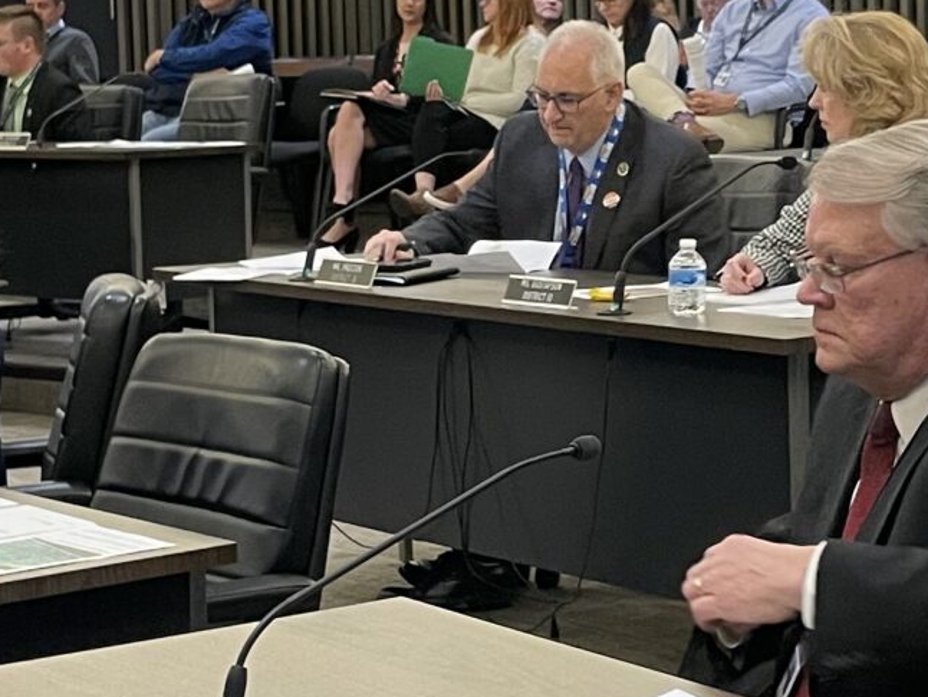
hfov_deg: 19.1
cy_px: 247
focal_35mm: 103
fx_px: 2762
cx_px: 555
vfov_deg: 14.4
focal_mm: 4.2
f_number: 1.6
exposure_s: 1/60
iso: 200
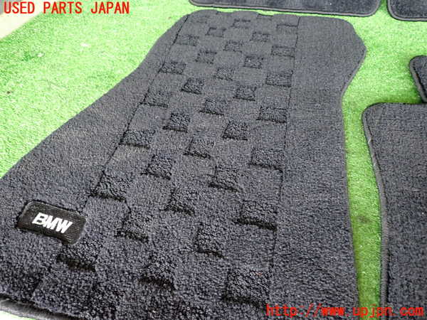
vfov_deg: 54.9
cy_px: 160
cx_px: 214
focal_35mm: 25
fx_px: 308
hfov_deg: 69.4
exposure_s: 1/30
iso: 500
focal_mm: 4.5
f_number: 2
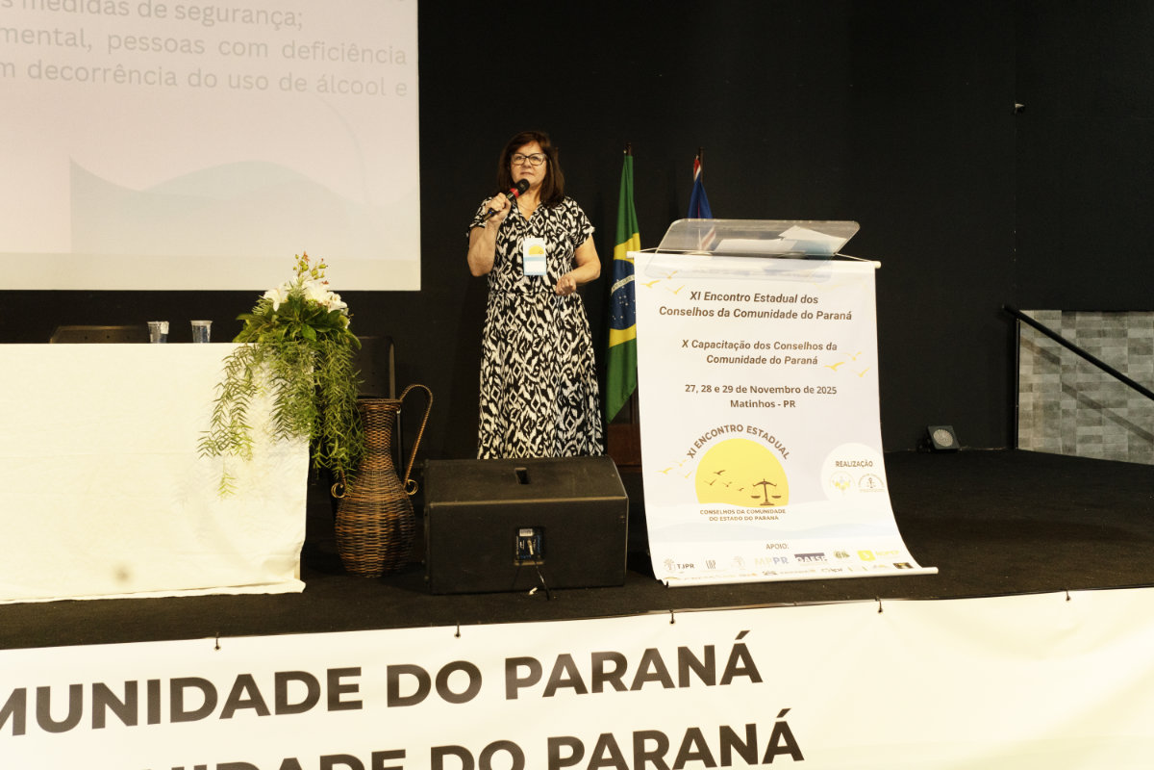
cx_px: 577
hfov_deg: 54.4
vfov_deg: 37.9
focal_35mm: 35
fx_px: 1122
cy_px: 385
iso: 3200
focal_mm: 35
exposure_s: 1/100
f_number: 4
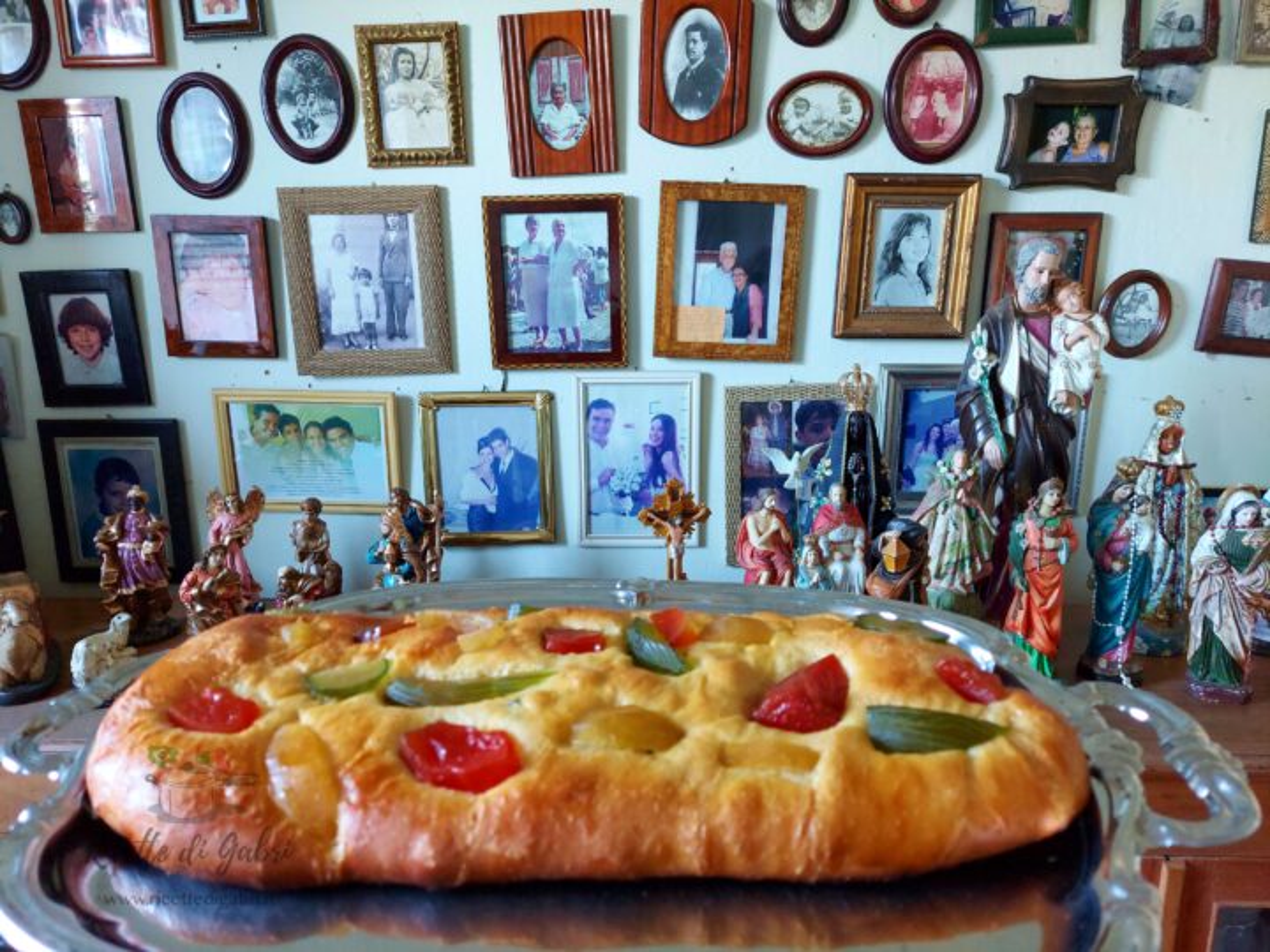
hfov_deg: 71.6
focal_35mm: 24
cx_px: 635
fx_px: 881
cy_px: 476
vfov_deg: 56.8
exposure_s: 1/40
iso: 250
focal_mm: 5.23
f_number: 1.8
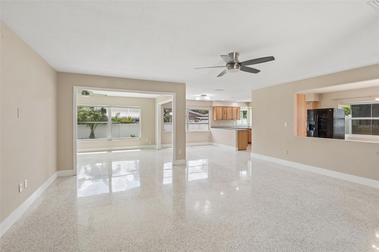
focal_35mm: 16
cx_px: 190
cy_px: 126
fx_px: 168
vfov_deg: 73.7
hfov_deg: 96.7
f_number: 8
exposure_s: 1/125
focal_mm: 16
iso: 400
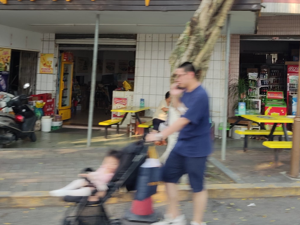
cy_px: 56
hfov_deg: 46.8
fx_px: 347
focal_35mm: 40
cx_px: 161
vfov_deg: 35.2
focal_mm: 4.71
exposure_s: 1/100
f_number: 1.79
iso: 56
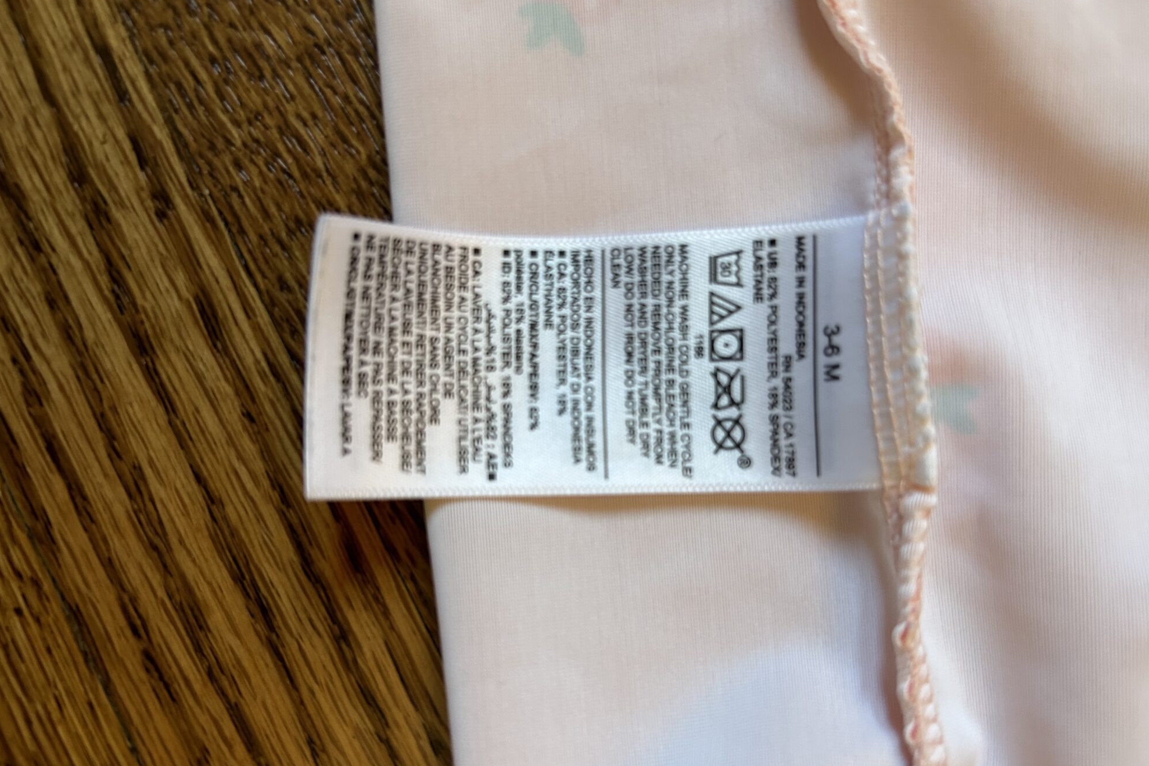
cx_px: 593
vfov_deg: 46.3
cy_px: 419
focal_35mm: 28
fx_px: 894
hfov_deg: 65.5
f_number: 1.5
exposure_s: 1/60
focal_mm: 5.7
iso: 250
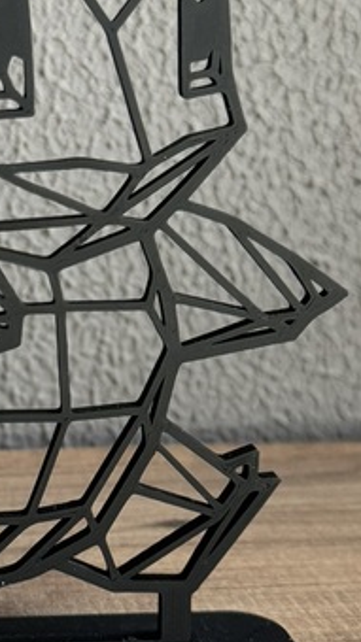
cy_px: 278
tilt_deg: -10.9
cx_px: -45
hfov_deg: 15.2
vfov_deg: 27.5
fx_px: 1312
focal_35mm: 77
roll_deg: +0.3
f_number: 1.78
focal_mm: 6.76
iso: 200
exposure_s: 1/114
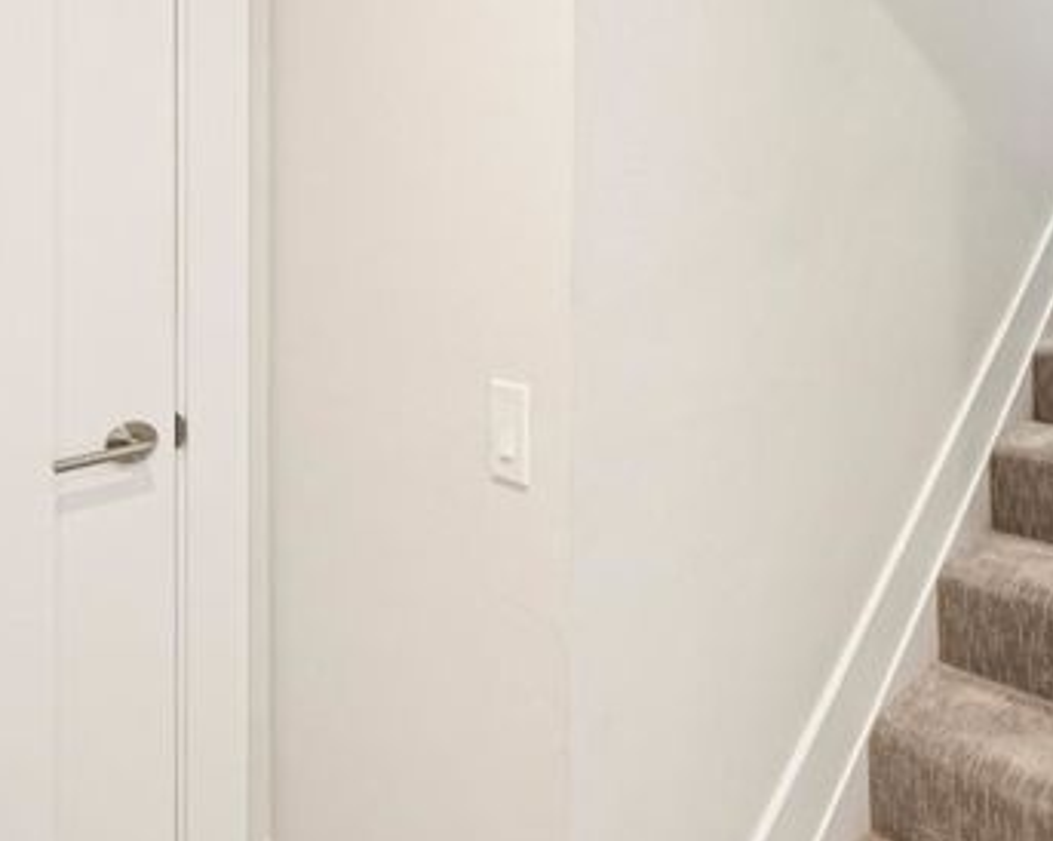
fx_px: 841
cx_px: 821
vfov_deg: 50.7
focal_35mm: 27
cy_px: 198
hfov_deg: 59.7
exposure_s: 1/8
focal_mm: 14
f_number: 8
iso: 400
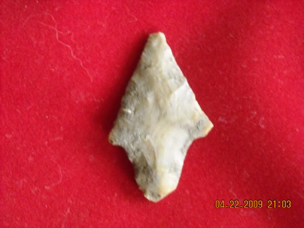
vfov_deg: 14.1
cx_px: 152
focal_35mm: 105
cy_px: 114
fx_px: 922
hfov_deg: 18.7
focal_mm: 17.1
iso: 800
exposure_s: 1/7
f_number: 4.7
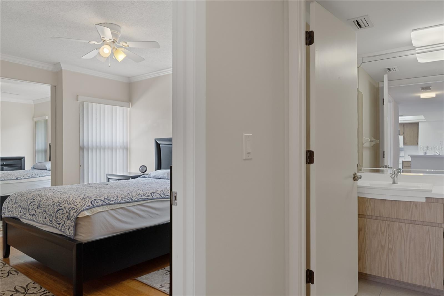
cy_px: 148
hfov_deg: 73.8
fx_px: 296
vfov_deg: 53.1
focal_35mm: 24
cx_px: 222
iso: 320
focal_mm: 16
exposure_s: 1/250
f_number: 8
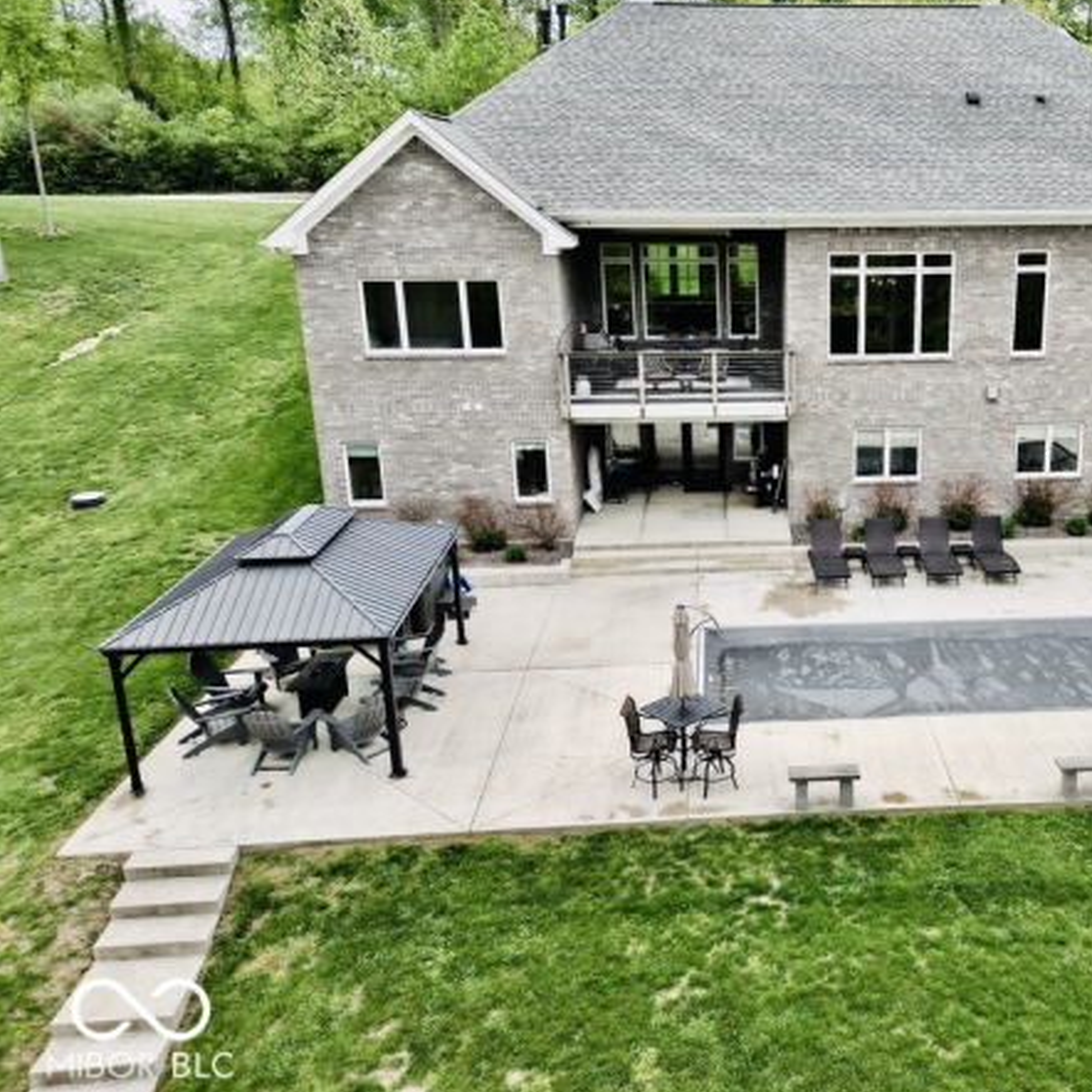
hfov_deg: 49.1
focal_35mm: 32
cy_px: 504
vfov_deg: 51.1
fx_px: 1142
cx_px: 821
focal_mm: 6.72
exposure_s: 1/15
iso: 110
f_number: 1.7
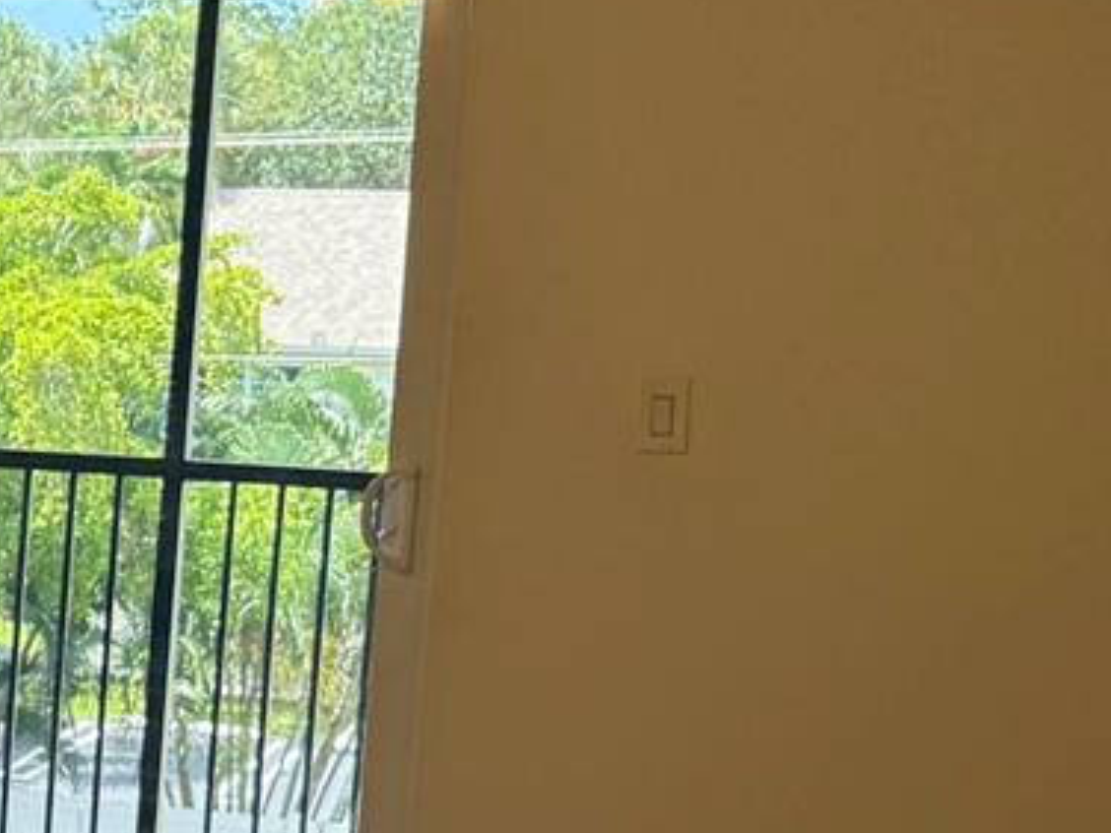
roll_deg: -2.2
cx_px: -966
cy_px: 644
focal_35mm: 102
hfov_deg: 16.0
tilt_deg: -8.1
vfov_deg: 14.4
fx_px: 3274
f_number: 1.78
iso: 160
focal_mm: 6.76
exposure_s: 1/231
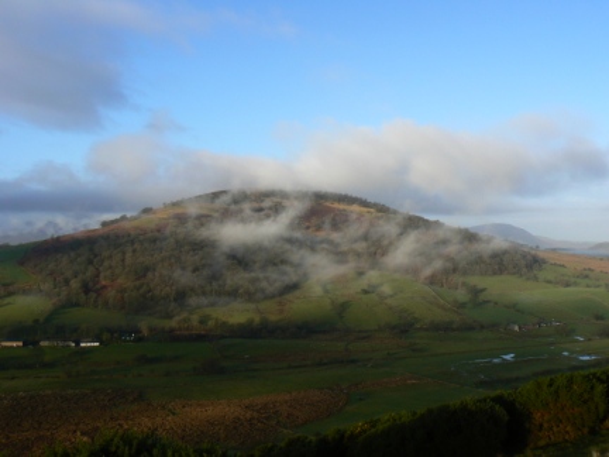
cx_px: 304
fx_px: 633
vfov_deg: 39.7
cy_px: 228
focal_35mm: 36
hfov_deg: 51.4
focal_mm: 6
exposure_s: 1/400
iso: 80
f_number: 5.6
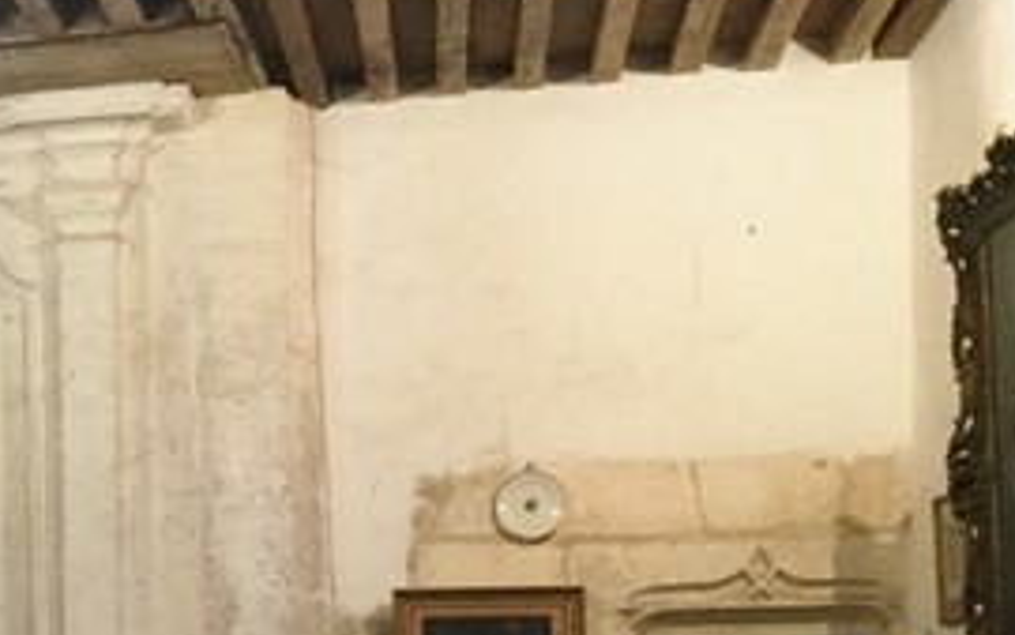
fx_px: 2020
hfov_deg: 26.7
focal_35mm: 73
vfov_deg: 17.4
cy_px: 669
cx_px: 0
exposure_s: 1/17
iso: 250
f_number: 2.4
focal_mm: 3.3
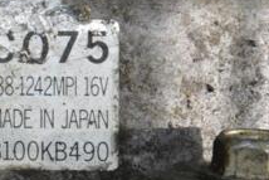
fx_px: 3300
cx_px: -75
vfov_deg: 3.1
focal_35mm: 441
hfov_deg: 4.6
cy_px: 74
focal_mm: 105
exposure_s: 1/200
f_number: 18
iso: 800
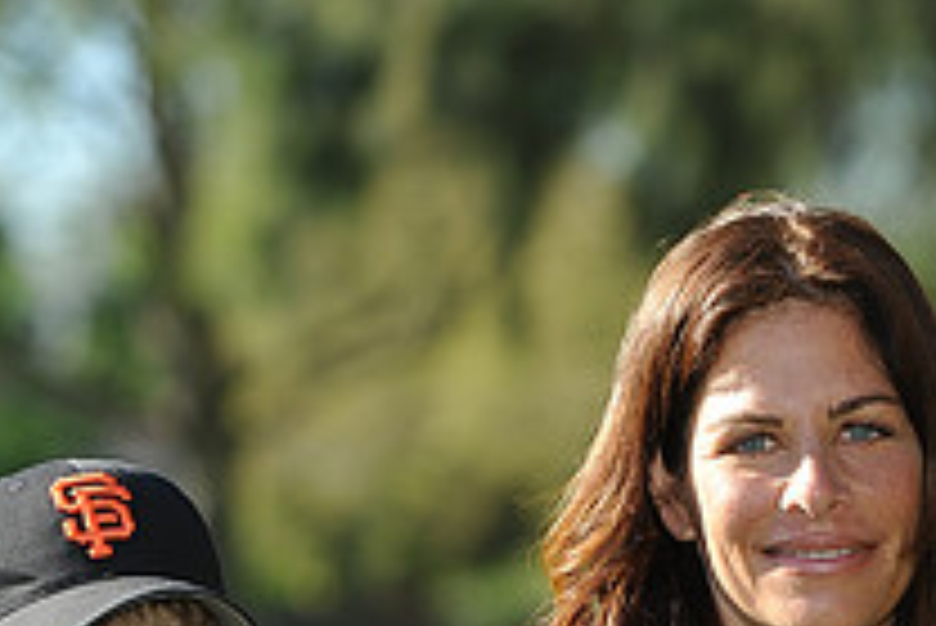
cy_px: 833
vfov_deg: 3.7
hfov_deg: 5.5
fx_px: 9782
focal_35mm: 376
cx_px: 882
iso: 200
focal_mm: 135
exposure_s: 1/800
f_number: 4
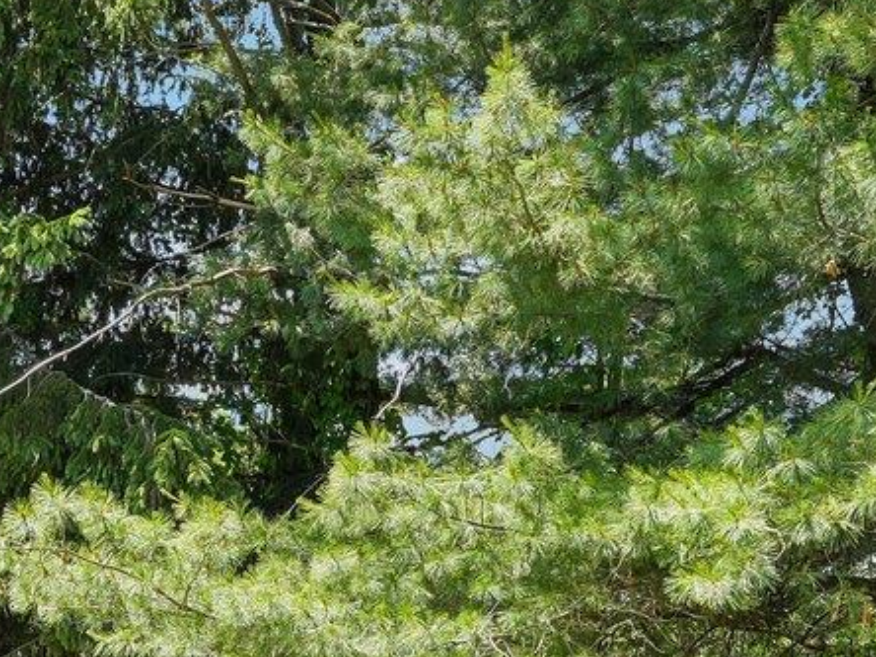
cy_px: 688
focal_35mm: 71
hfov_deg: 26.2
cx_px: 37
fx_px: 1797
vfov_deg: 20.0
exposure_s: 1/60
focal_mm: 16
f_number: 8
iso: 100
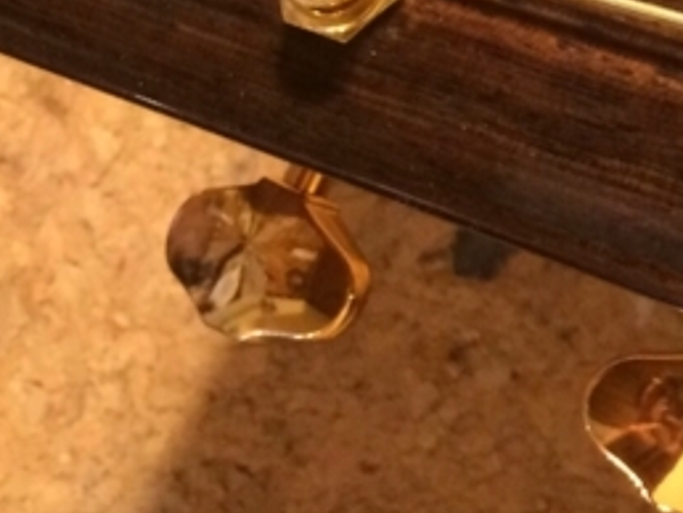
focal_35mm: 115
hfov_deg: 15.6
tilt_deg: -82.6
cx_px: 1067
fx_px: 2271
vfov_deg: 12.8
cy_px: 34
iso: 320
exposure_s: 1/33
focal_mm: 4.15
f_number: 2.2
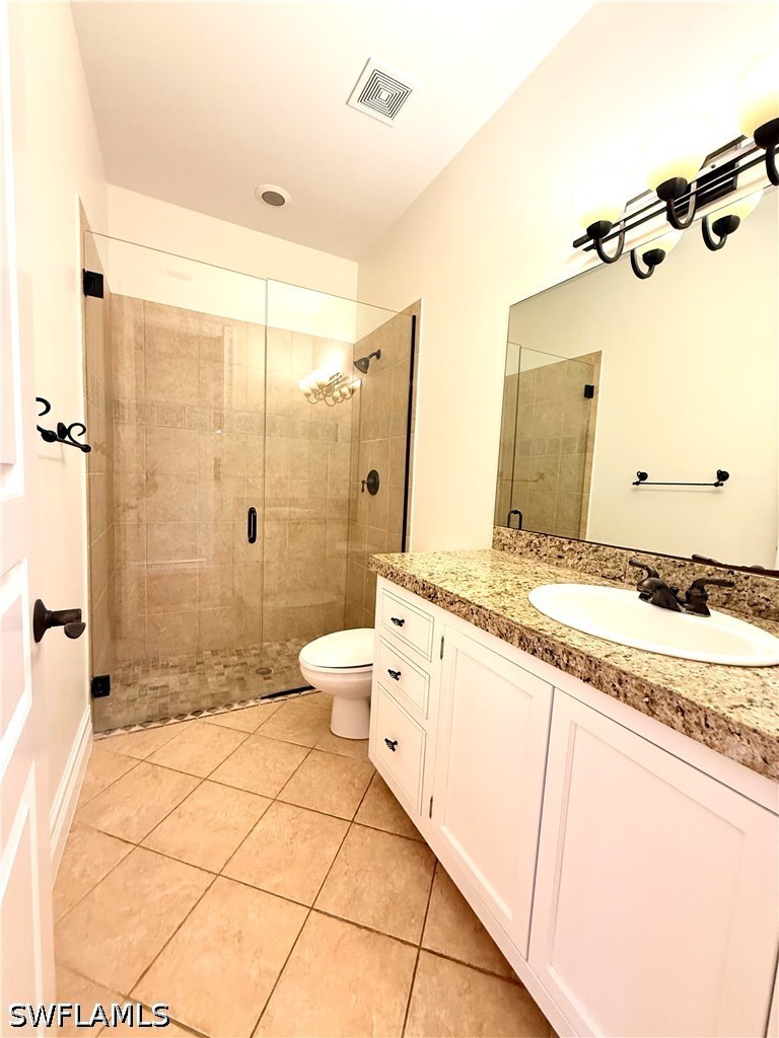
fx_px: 420
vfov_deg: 102.1
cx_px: 390
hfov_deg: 85.7
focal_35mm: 14
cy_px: 519
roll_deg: -1.9
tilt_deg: -4.4
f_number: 2.2
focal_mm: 2.22
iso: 320
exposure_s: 1/60
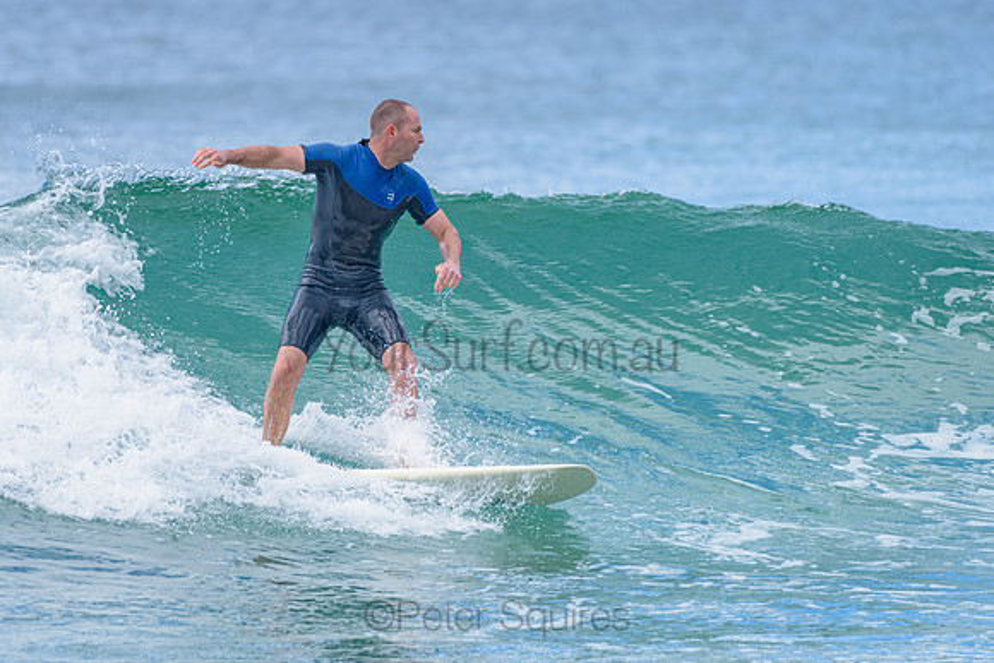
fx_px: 16938
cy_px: 287
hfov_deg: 3.4
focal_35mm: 613
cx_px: 416
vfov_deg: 2.2
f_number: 5.6
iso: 450
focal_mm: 500
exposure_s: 1/2000
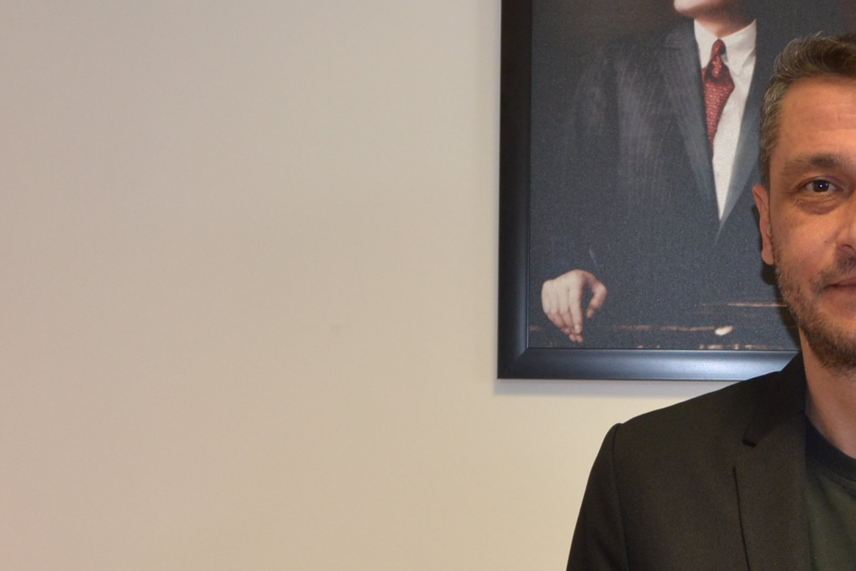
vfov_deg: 15.8
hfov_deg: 23.2
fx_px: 2045
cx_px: 710
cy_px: 437
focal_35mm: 86
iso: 450
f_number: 3.8
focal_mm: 22
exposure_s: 1/30
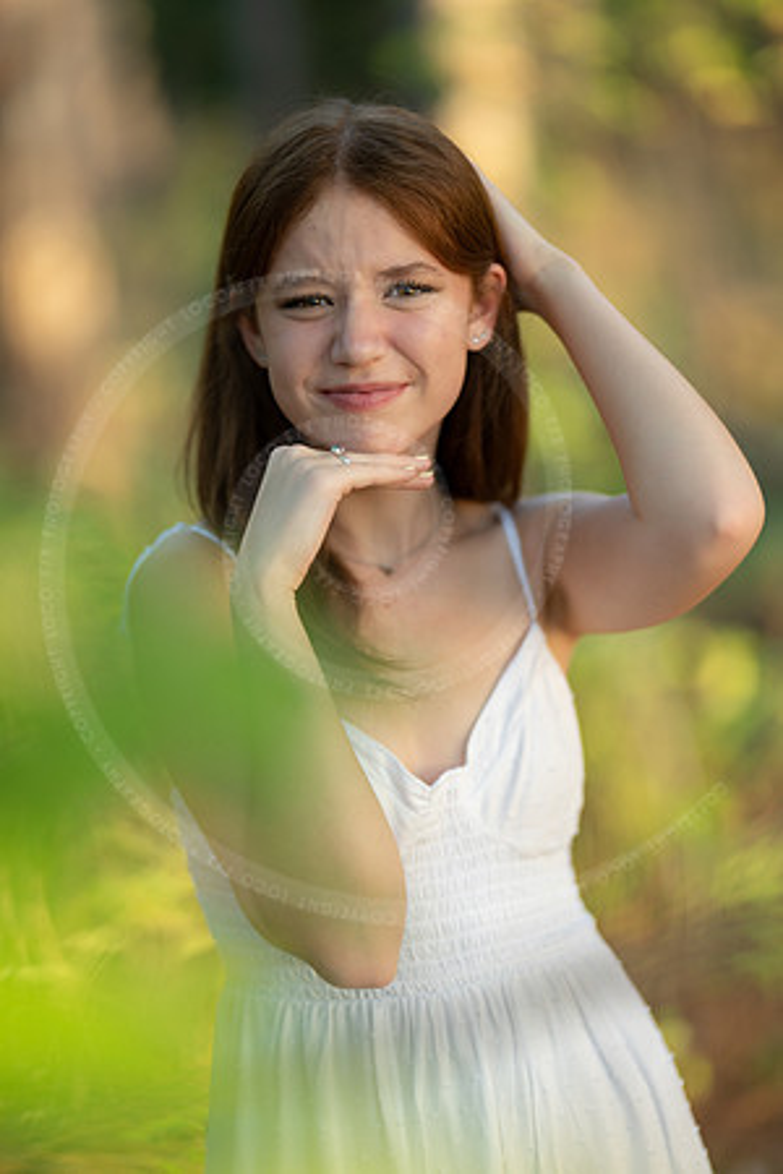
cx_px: 392
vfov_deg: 23.9
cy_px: 587
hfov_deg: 16.1
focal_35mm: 85
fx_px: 2773
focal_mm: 85
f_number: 1.2
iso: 160
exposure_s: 1/320
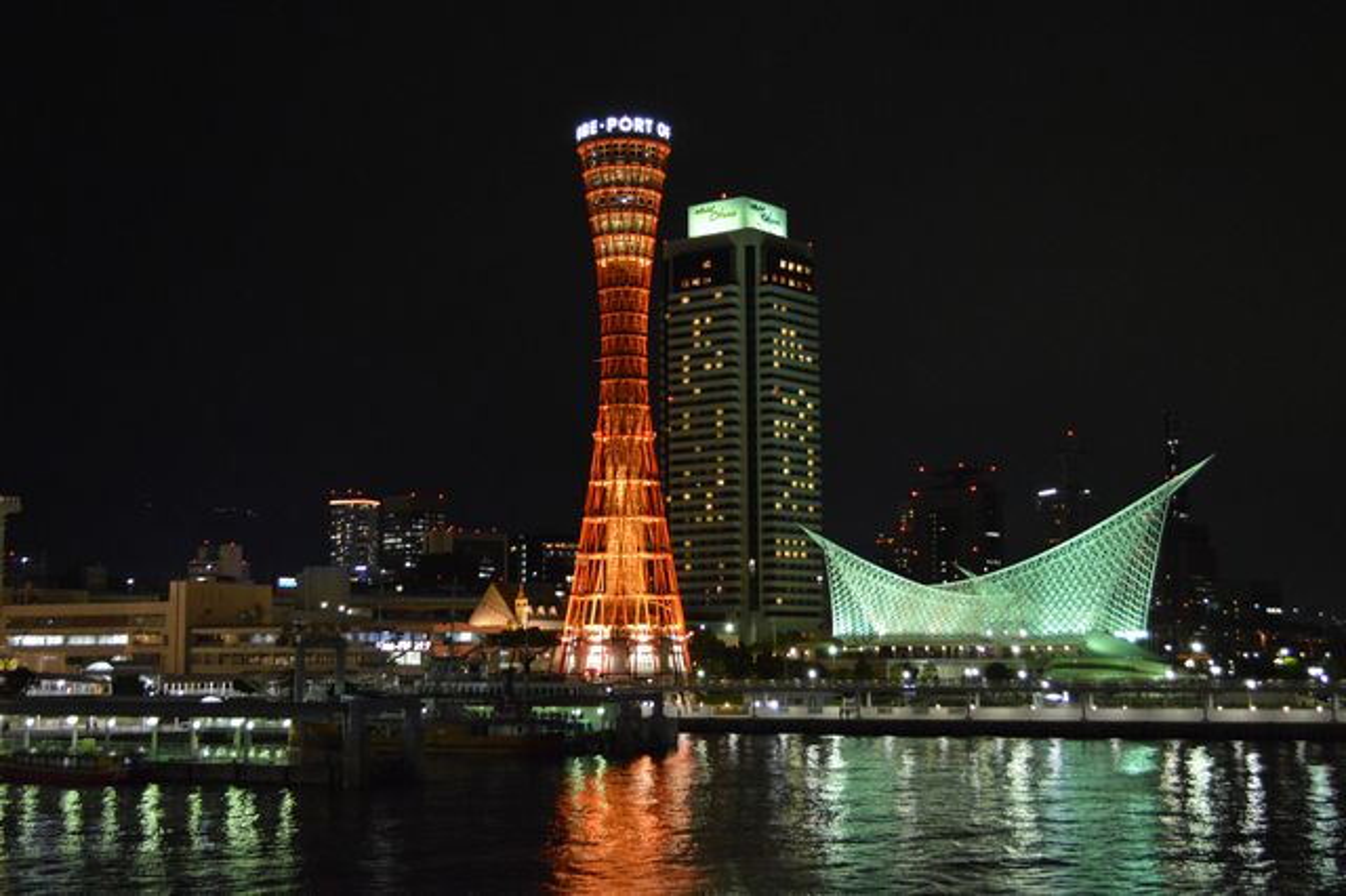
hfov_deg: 41.1
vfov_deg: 28.0
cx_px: 673
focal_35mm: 48
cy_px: 448
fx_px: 1794
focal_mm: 32
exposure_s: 1/20
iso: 3200
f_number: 4.8
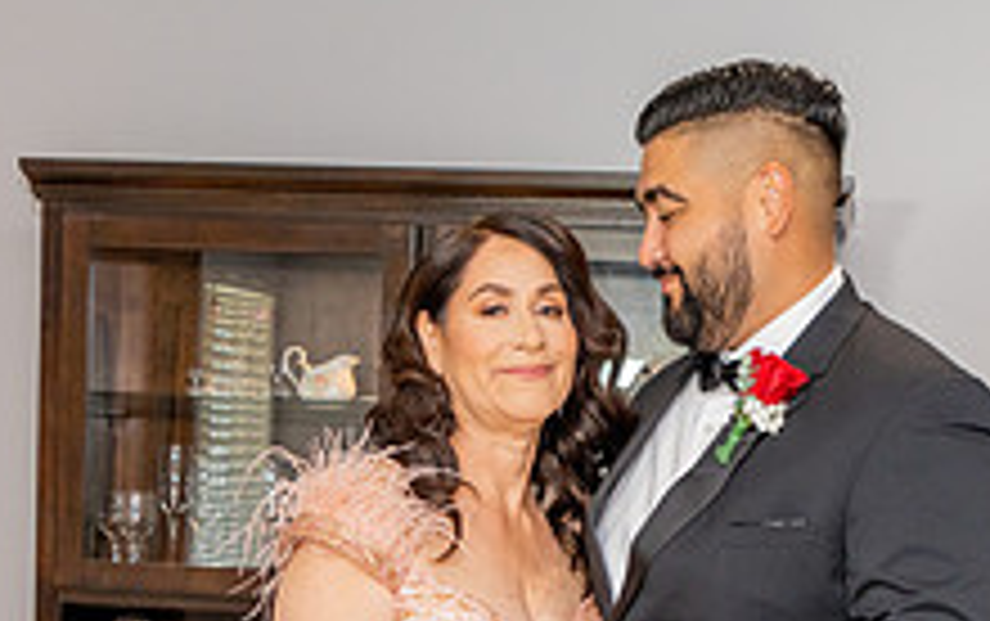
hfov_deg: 23.8
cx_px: 562
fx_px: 2350
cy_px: 753
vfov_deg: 14.6
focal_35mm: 87
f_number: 4
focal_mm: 24
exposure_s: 1/160
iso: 640
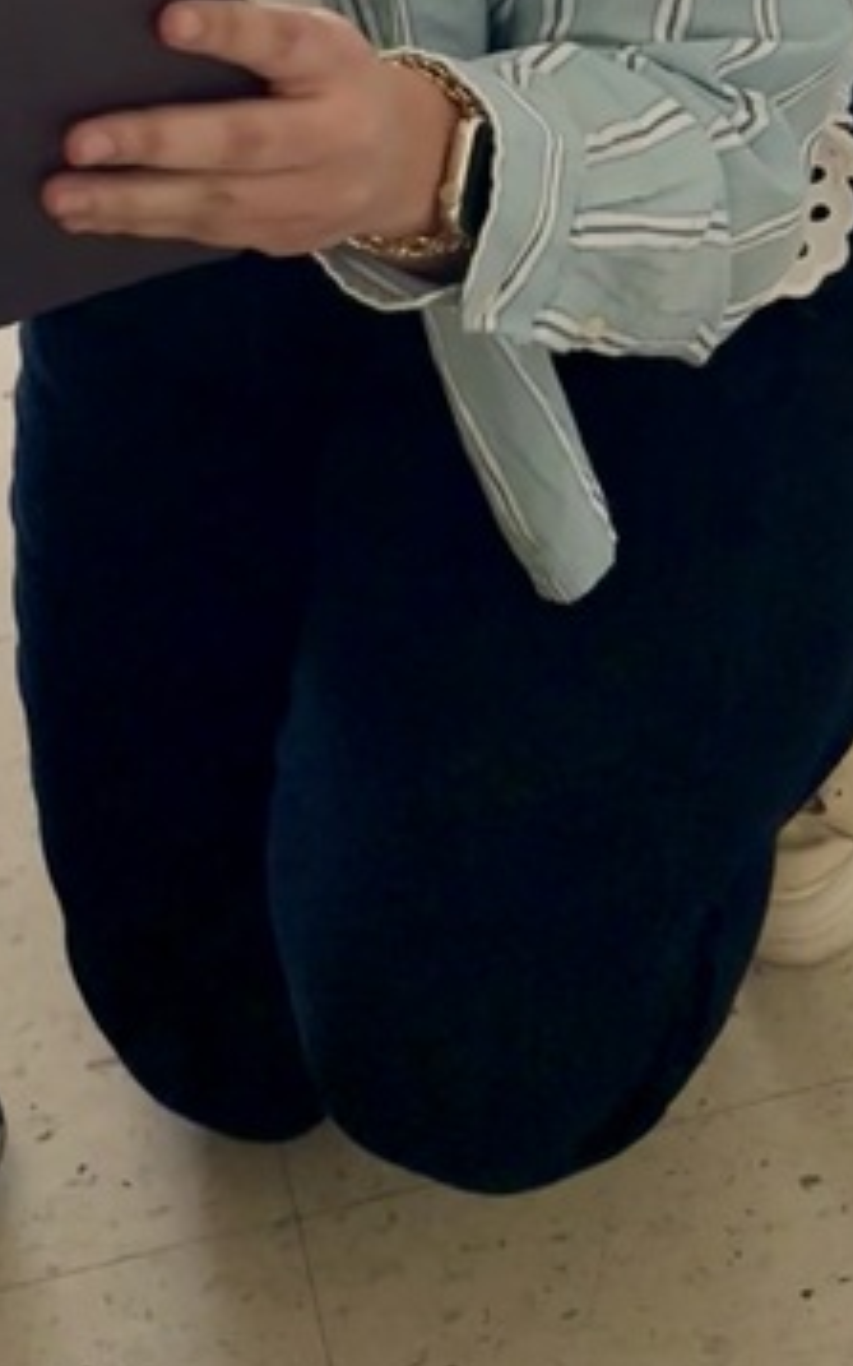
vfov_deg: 24.7
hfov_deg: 17.1
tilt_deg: -27.7
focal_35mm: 73
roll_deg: +19.3
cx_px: -168
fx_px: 2716
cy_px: -386
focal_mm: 6.76
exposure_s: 1/61
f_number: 1.78
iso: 200
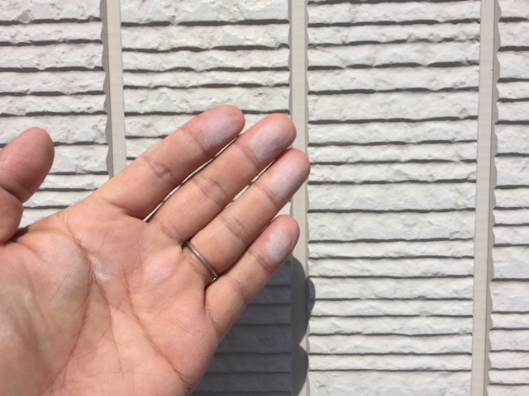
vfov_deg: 48.2
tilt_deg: -4.4
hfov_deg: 61.7
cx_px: 264
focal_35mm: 29
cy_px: 198
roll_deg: +0.1
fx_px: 443
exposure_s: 1/4405
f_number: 2.2
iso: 32
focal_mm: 4.15
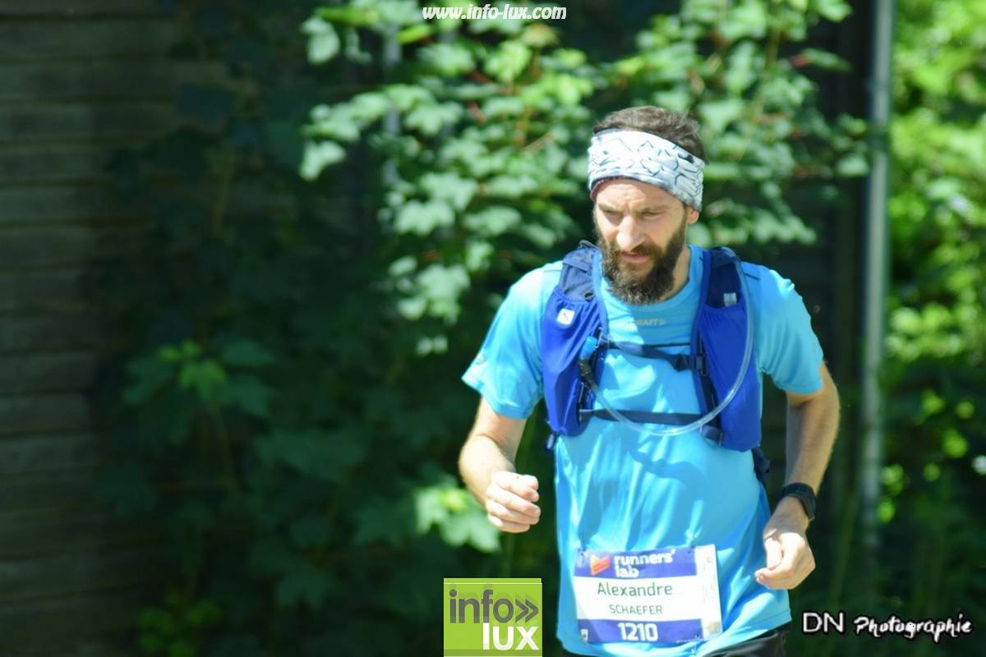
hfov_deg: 4.9
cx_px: 493
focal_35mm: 420
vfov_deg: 3.3
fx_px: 11502
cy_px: 328
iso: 560
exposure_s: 1/1000
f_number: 5.3
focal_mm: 280
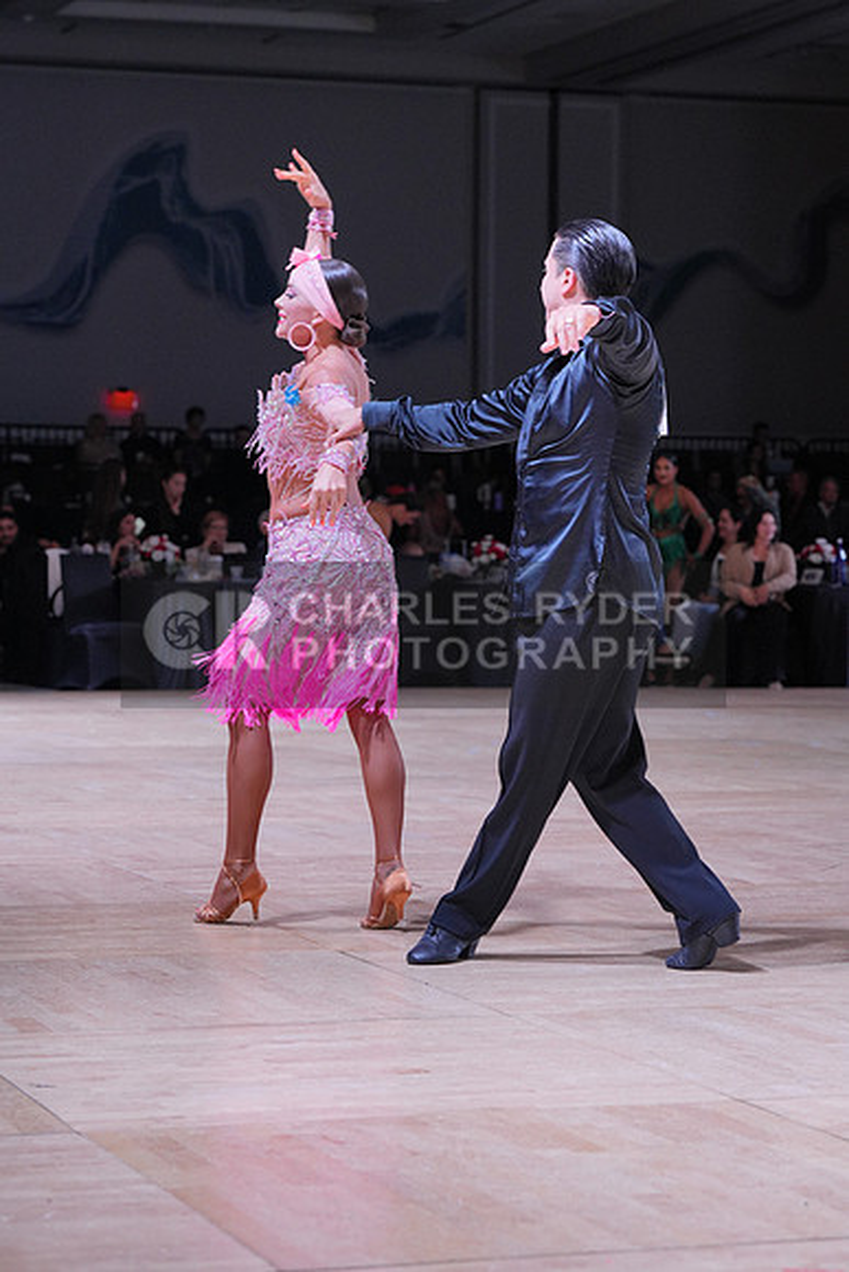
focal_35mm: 95
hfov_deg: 14.4
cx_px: 424
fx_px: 3358
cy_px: 636
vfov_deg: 21.5
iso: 2000
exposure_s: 1/400
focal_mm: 95
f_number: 5.6
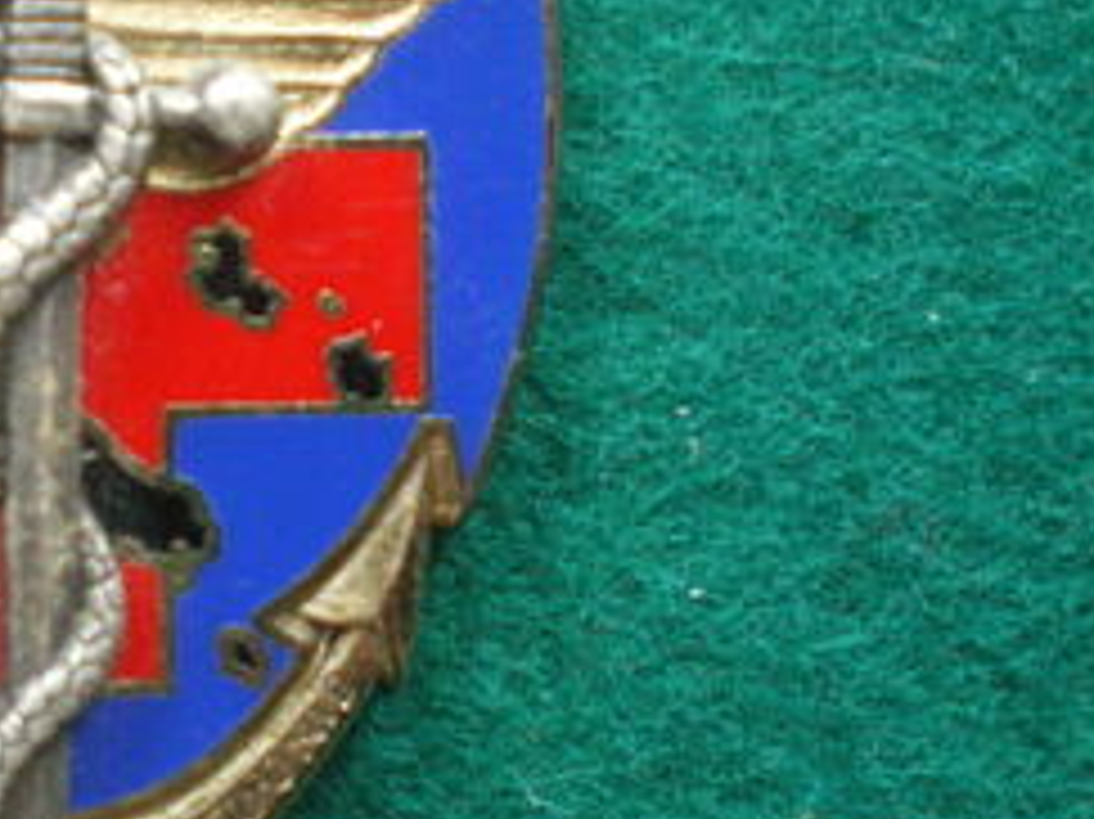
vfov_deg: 19.5
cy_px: 256
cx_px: 59
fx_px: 2369
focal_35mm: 75
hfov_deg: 25.0
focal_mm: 6.3
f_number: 3.1
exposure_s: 1/20
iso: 400
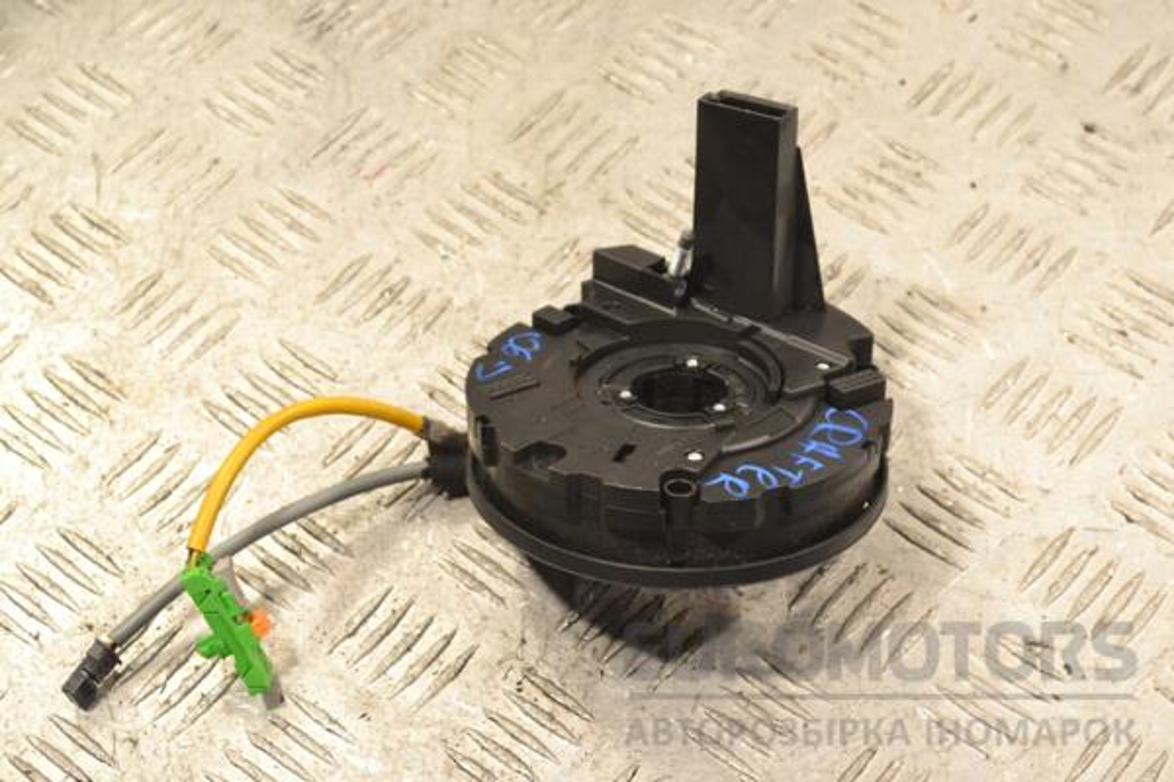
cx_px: 587
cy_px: 391
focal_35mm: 78
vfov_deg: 17.5
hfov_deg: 26.0
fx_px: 2543
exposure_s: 1/250
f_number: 8
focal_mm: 52
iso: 3200
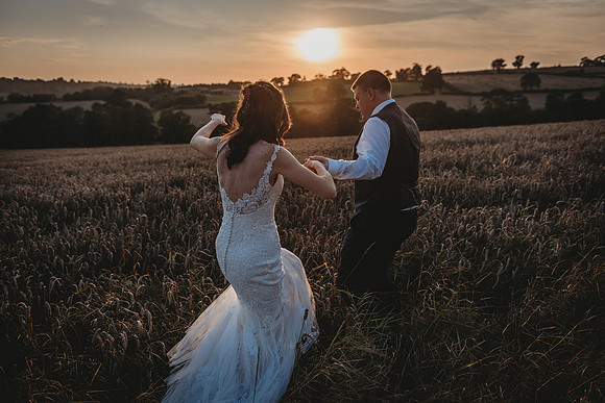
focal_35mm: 31
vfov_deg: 42.3
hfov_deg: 60.3
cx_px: 302
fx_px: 521
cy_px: 202
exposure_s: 1/1600
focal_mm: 31
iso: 100
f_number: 3.5
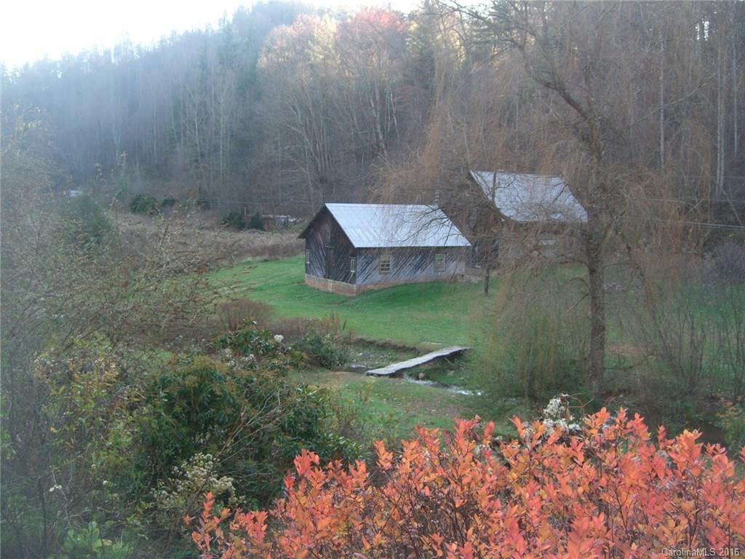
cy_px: 280
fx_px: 818
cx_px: 372
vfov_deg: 37.7
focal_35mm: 38
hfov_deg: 49.0
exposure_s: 1/125
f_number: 2.8
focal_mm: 7.9
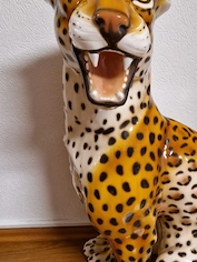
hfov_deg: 35.5
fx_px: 296
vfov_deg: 47.8
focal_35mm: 39
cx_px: 161
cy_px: 148
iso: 640
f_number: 1.8
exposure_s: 1/50
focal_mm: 5.4
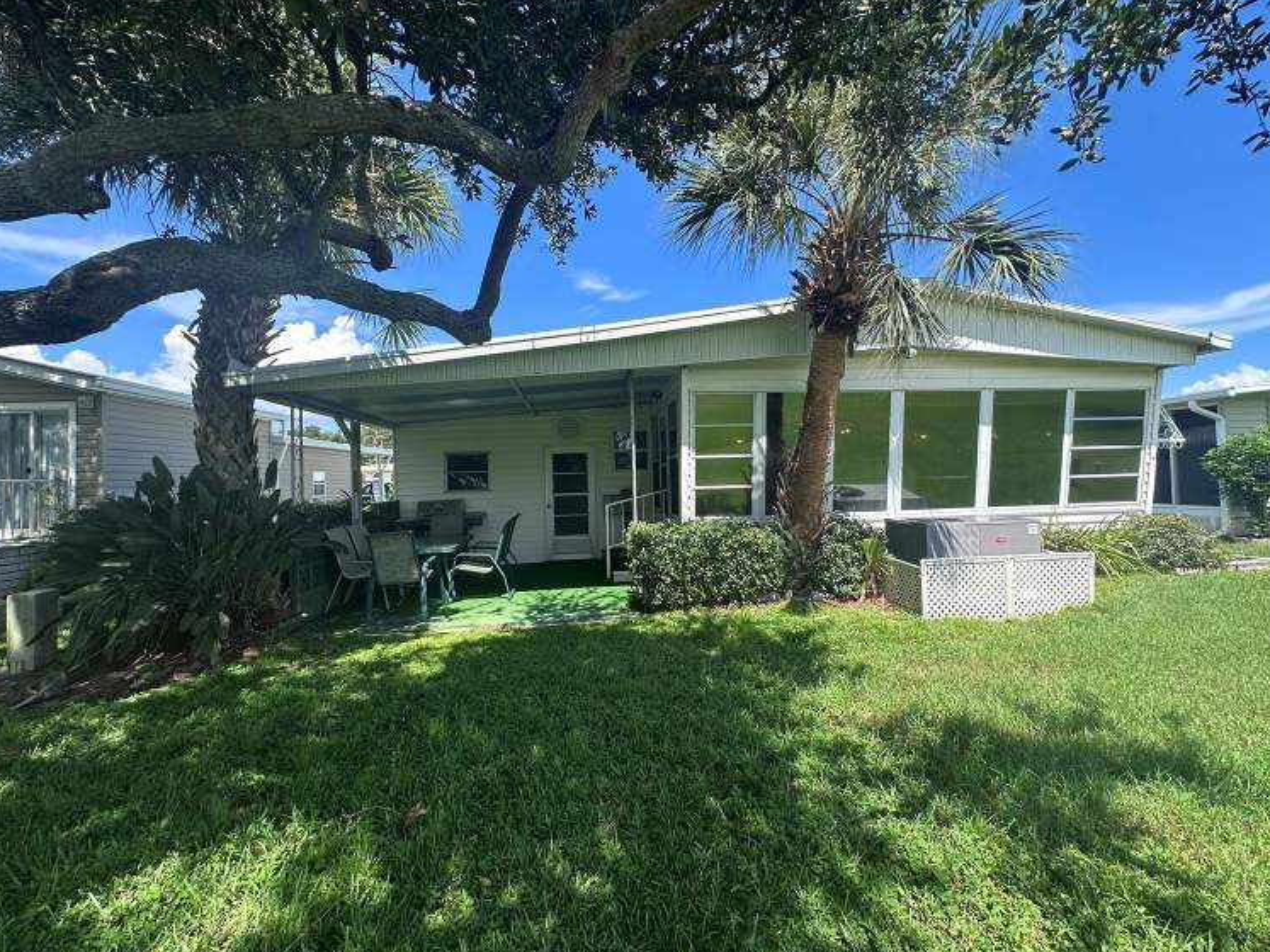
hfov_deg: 98.2
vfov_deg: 81.7
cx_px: 644
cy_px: 468
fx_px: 550
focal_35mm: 15
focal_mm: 2.22
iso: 40
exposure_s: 1/759
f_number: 2.2
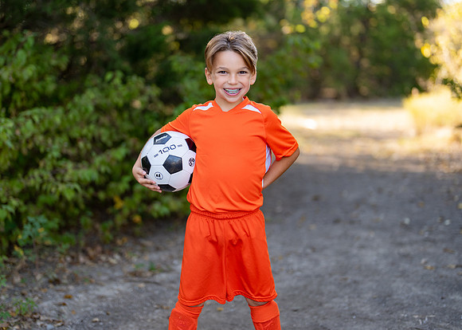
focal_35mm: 56
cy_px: 155
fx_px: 732
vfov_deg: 25.4
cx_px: 220
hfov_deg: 35.0
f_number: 1.2
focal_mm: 50
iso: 100
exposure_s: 1/640
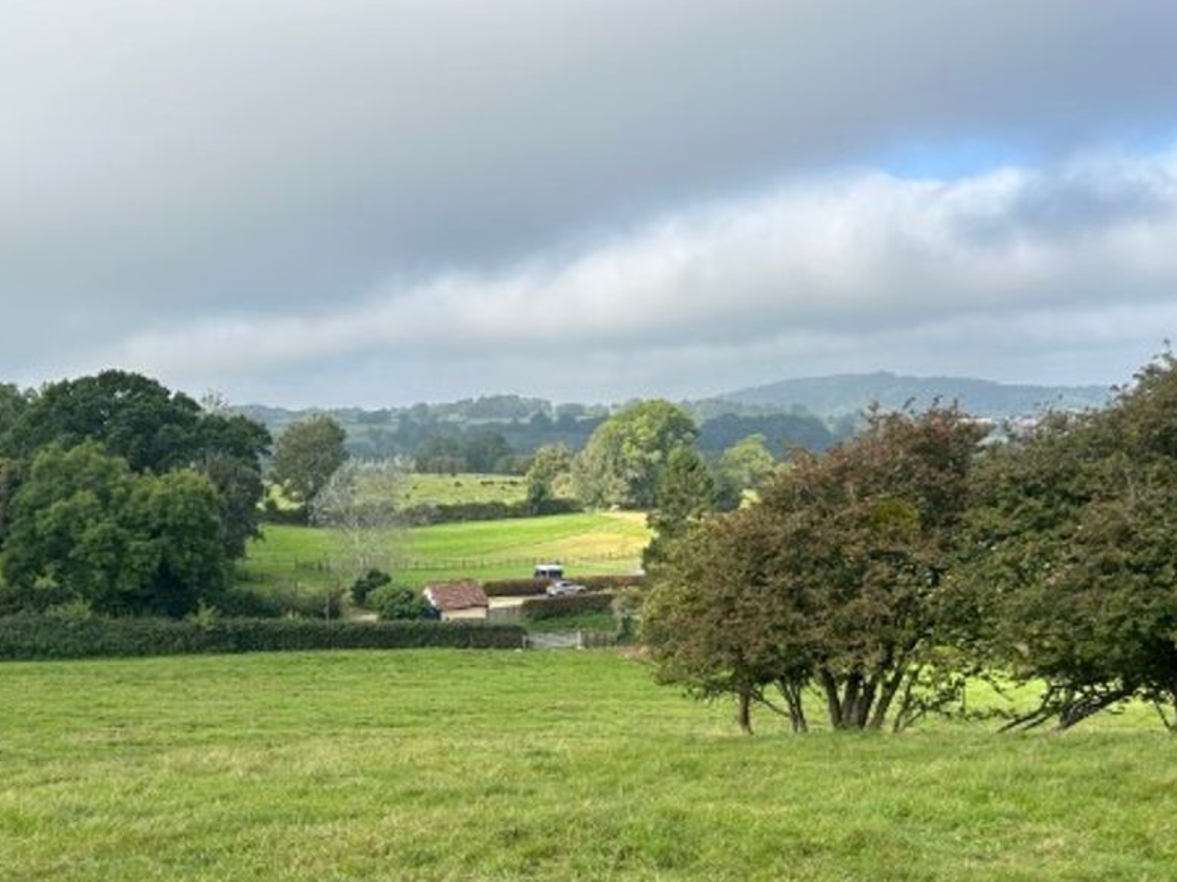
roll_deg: +3.1
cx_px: 489
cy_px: 593
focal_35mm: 37
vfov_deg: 38.2
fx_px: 1258
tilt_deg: -8.1
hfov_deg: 49.9
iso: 50
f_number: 1.5
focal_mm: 5.7
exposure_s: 1/2513
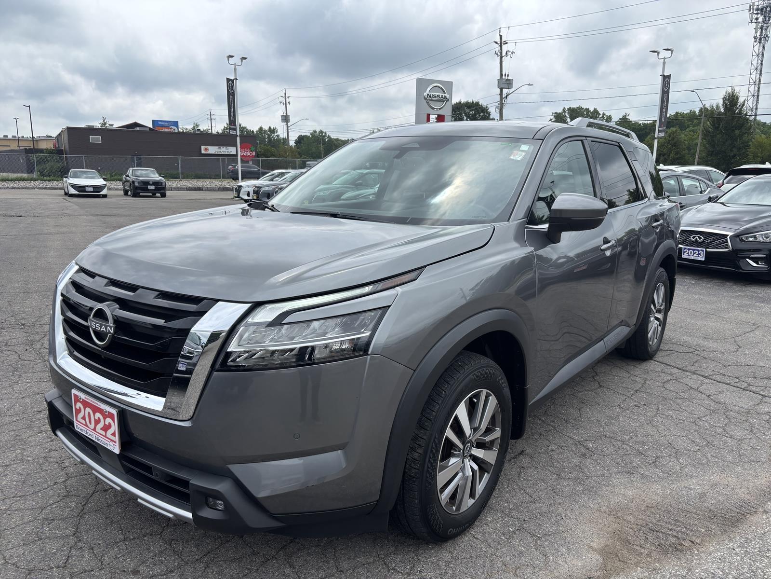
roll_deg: -0.9
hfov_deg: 67.3
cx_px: 386
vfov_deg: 53.1
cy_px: 290
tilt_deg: -11.2
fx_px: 579
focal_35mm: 26
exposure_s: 1/4082
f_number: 1.6
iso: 50
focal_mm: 5.96
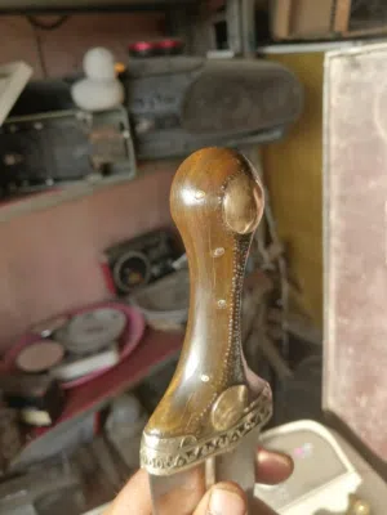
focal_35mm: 26
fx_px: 388
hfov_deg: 53.1
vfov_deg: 67.3
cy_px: 258
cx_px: 194
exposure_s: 1/349
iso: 50
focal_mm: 3.95
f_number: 1.8
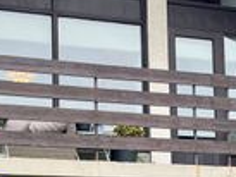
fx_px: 778
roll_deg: +1.1
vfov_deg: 12.9
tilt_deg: +7.6
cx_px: 174
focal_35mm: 114
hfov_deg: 17.2
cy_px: 167
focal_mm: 5.1
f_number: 1.6
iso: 64
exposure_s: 1/150
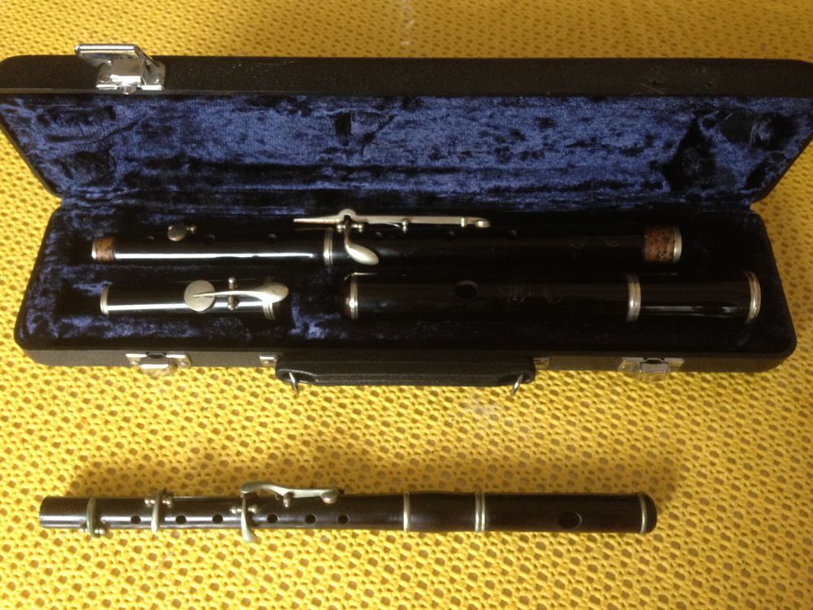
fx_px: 775
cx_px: 406
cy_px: 305
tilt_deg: -59.3
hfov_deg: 55.4
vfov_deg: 42.9
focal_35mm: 33
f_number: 2.4
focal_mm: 4.12
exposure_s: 1/20
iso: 200
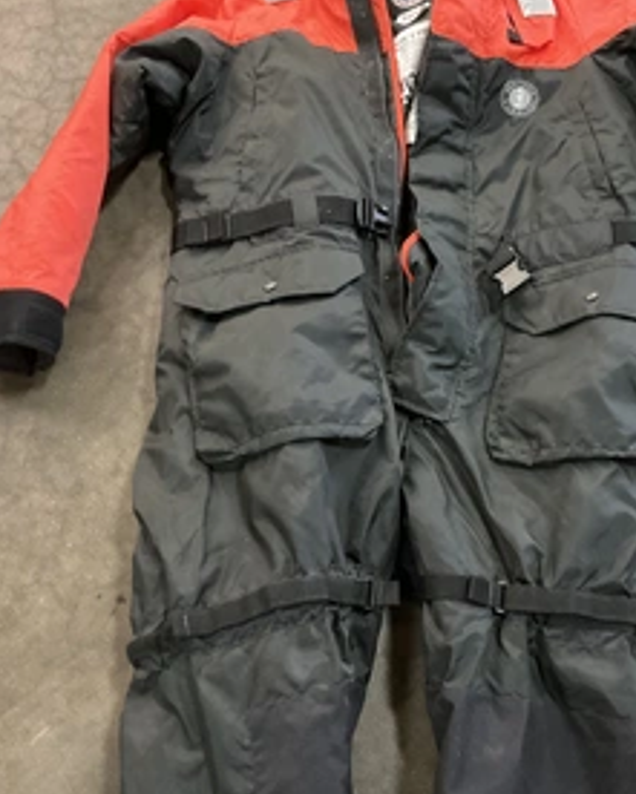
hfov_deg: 36.2
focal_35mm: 41
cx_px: 409
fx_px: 964
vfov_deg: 44.8
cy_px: 397
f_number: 1.8
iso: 320
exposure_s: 1/30
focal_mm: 3
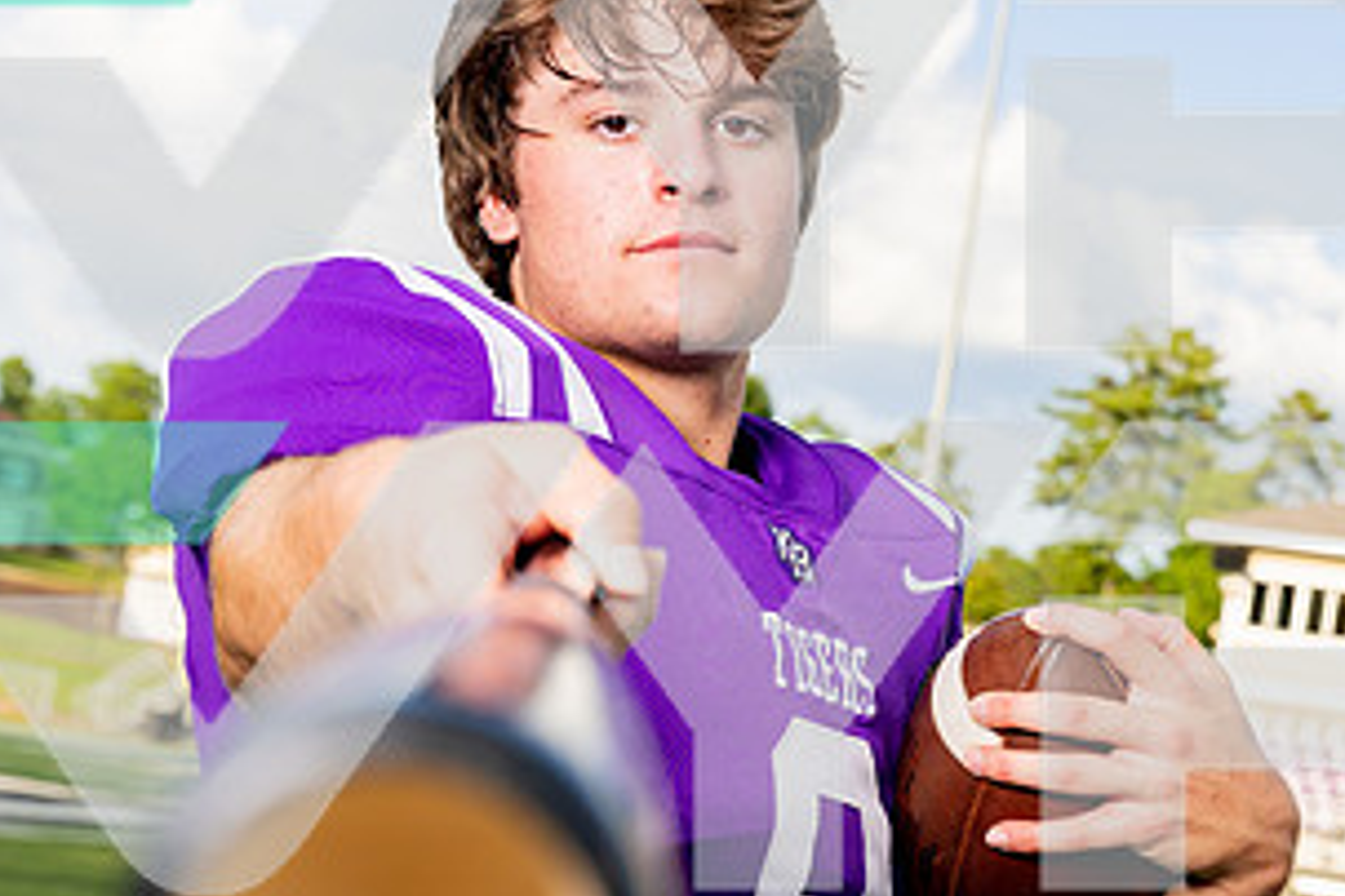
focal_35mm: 92
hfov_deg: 22.0
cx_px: 954
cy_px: 659
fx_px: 3437
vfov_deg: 14.8
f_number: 5.6
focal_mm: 48
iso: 200
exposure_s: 1/500
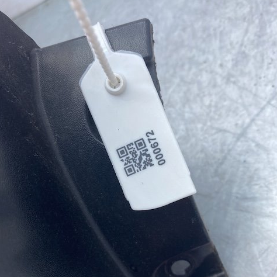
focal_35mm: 31
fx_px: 281
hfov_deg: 52.5
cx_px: 138
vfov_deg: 52.0
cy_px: 174
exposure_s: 1/368
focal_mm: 4.25
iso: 32
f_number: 1.8
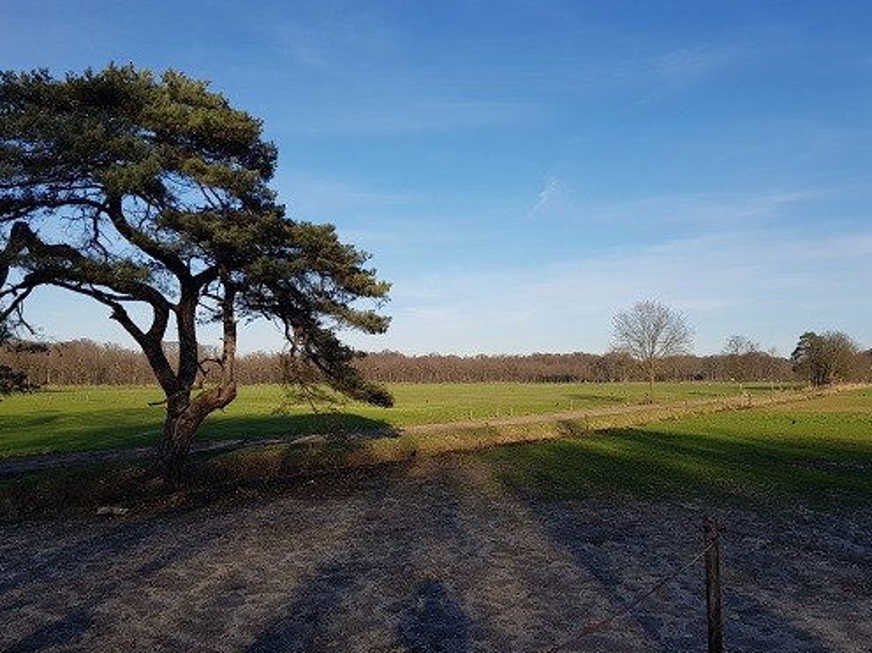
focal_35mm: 28
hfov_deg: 63.4
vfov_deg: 49.7
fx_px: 705
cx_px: 413
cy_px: 347
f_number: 1.7
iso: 40
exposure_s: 1/1964
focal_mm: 4.2
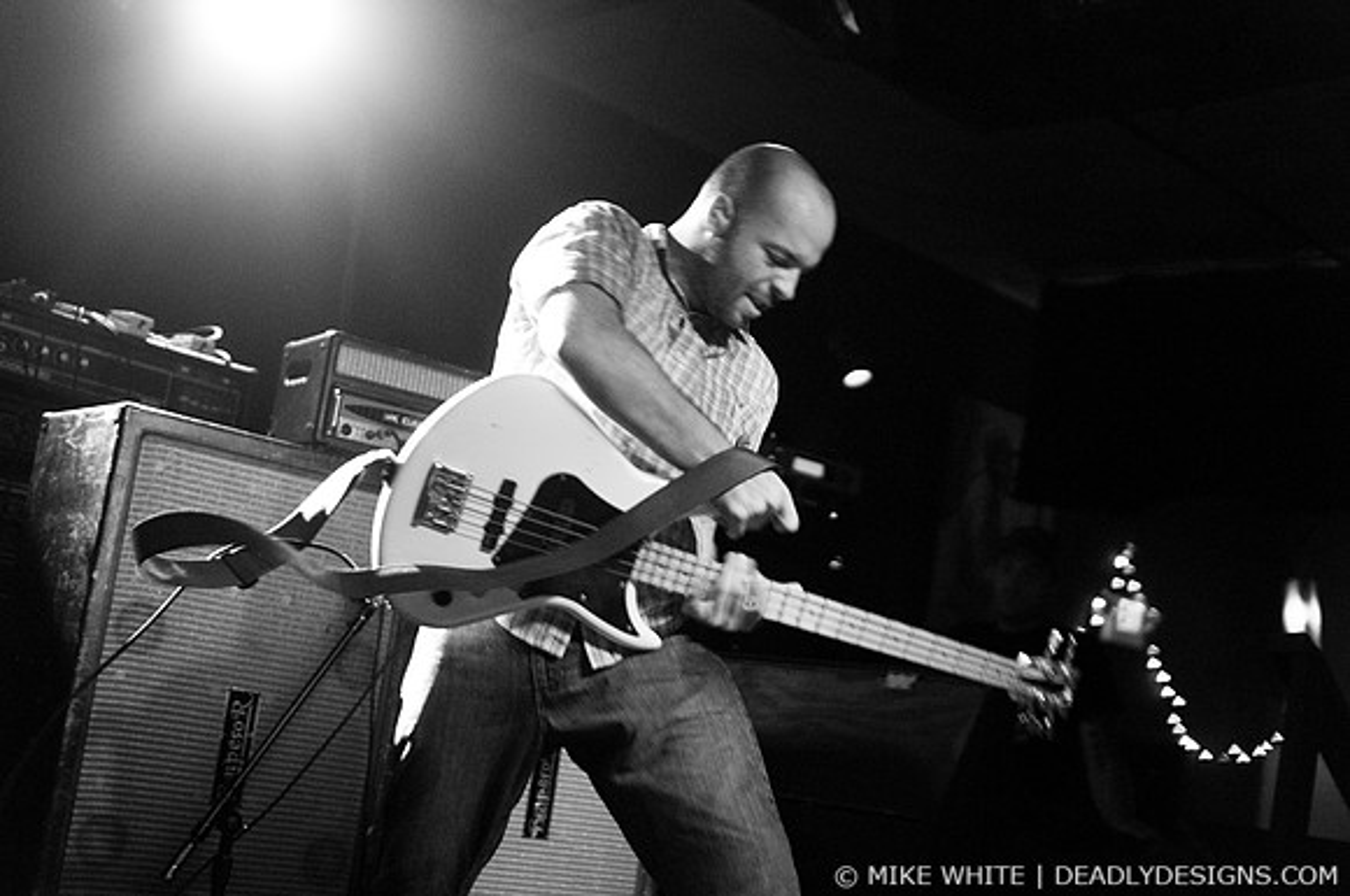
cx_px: 675
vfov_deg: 29.8
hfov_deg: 43.7
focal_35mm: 45
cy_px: 448
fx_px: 1685
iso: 1250
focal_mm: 30
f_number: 1.6
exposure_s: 1/100
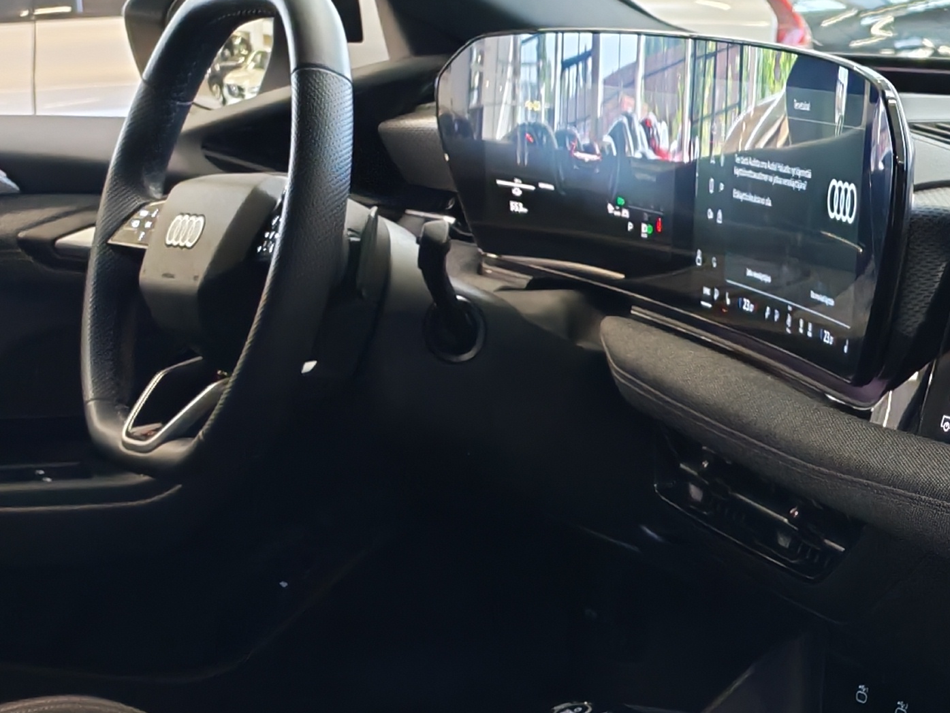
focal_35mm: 91
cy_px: 917
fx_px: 2498
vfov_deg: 15.5
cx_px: 1057
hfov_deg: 20.5
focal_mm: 6.12
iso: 575
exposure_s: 1/100
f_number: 1.9
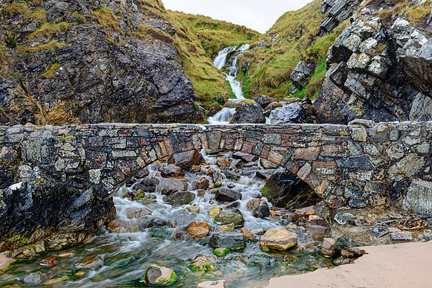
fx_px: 432
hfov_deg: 53.1
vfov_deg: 36.9
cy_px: 144
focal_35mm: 36
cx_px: 216
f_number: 8
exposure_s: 1/6
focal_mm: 36
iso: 100
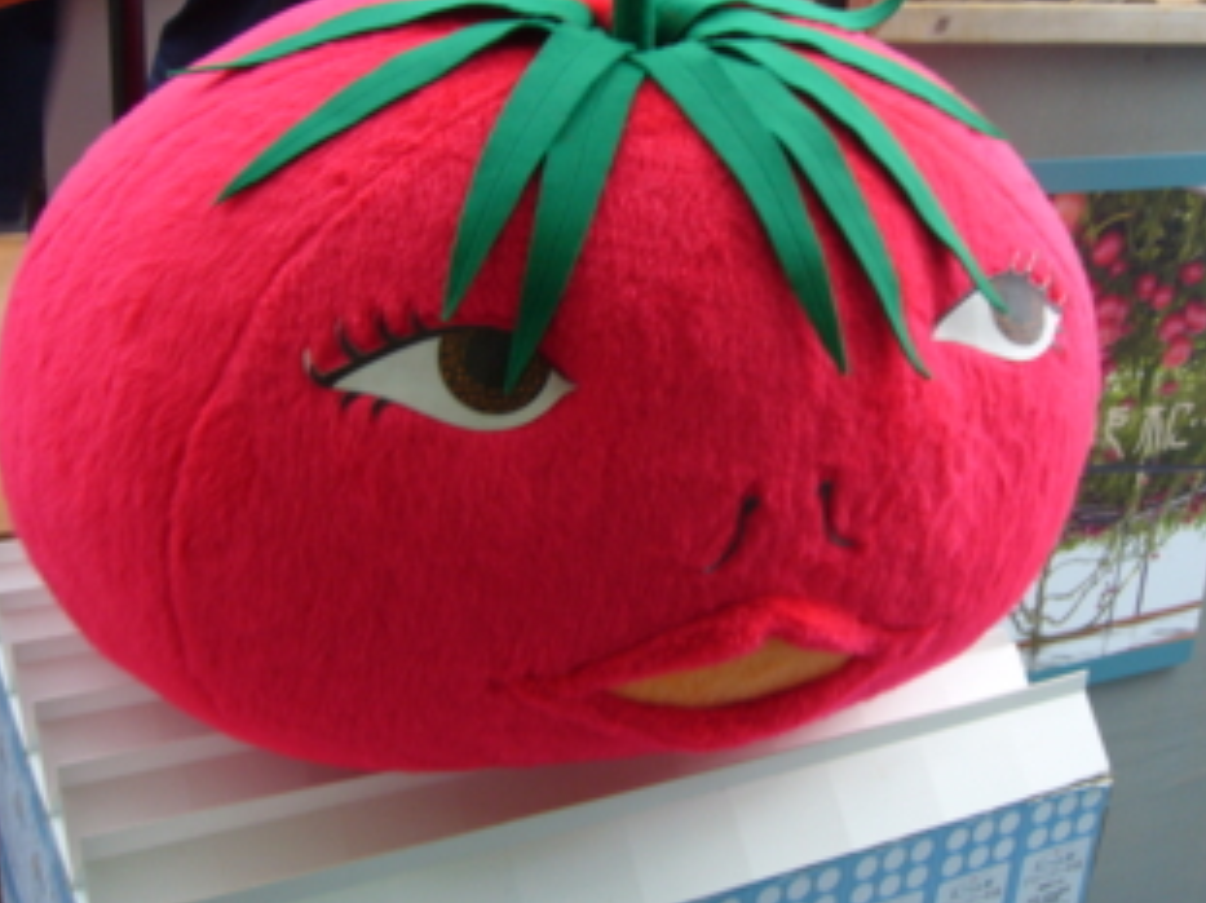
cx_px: 636
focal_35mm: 45
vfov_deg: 32.1
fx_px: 1567
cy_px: 411
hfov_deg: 42.1
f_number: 2.8
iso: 100
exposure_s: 1/25
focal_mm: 5.8
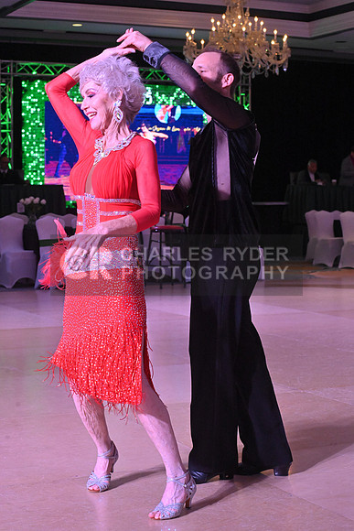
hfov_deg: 19.5
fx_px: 1032
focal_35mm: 70
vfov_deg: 28.8
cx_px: 177
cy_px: 266
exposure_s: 1/400
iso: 5000
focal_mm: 70
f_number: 9
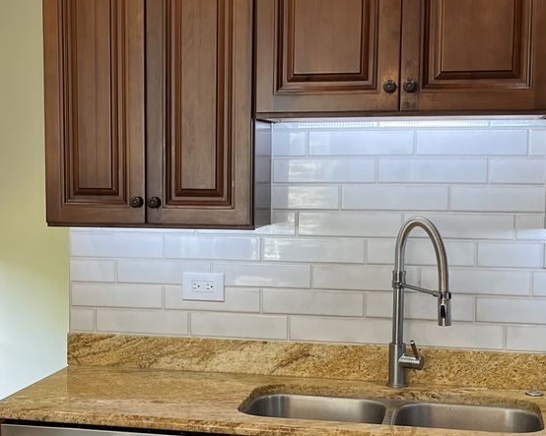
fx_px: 1066
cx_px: 180
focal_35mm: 66
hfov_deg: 28.5
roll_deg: +0.5
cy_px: 254
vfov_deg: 23.1
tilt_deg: -4.3
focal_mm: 5.1
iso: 80
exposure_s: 1/120
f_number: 1.6
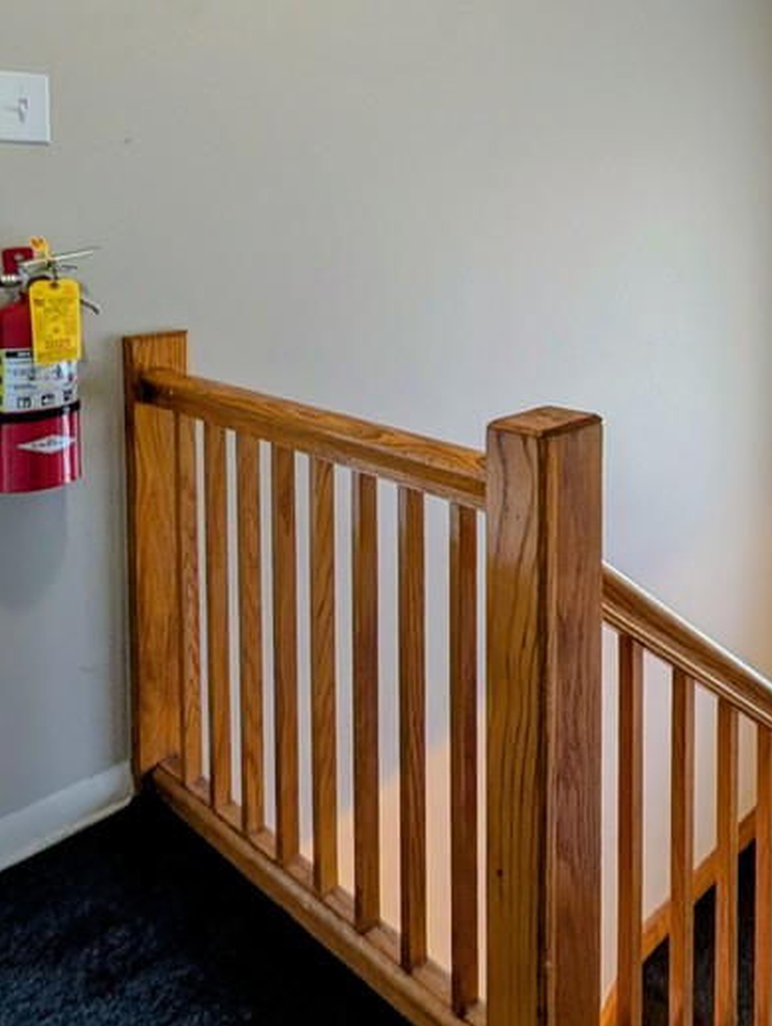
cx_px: 803
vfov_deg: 64.2
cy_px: 228
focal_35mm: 25
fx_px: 742
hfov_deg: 44.9
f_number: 1.7
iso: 68
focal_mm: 2.02
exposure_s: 1/60
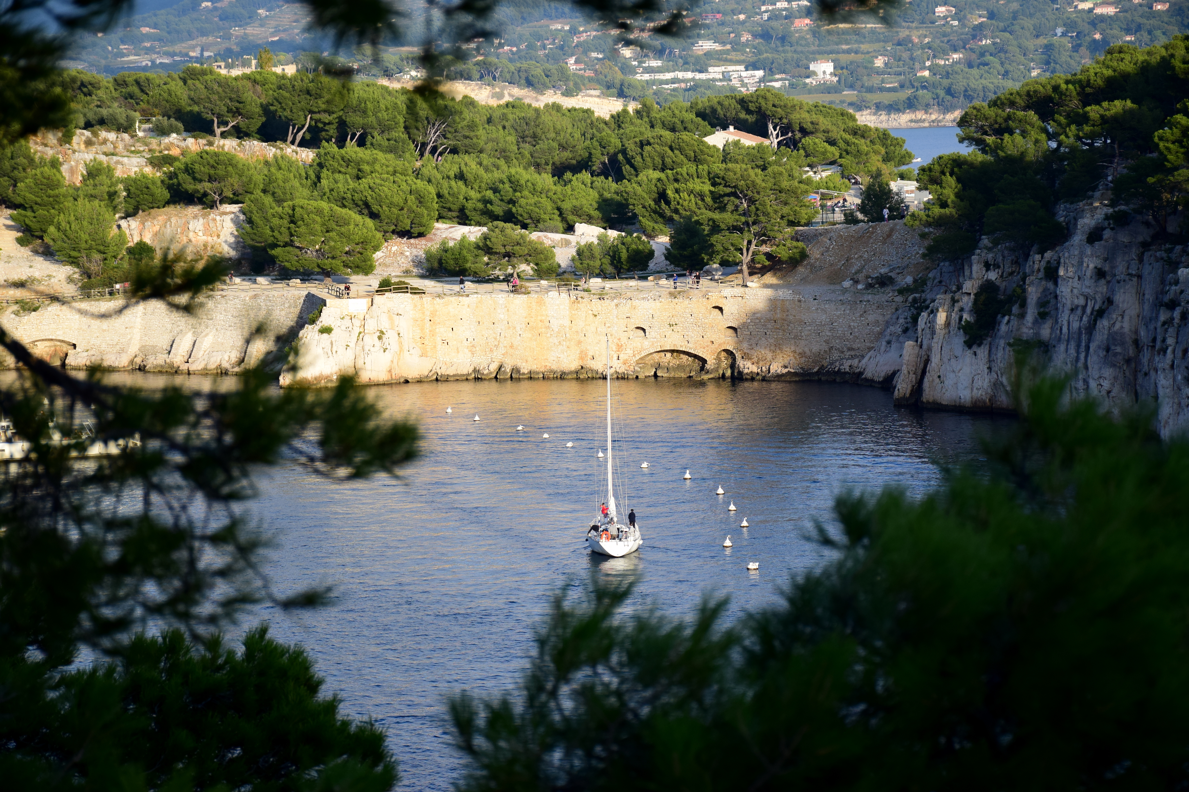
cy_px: 396
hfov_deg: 19.5
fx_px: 3468
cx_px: 594
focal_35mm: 105
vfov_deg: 13.0
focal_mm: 70
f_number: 7.1
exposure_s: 1/800
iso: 320
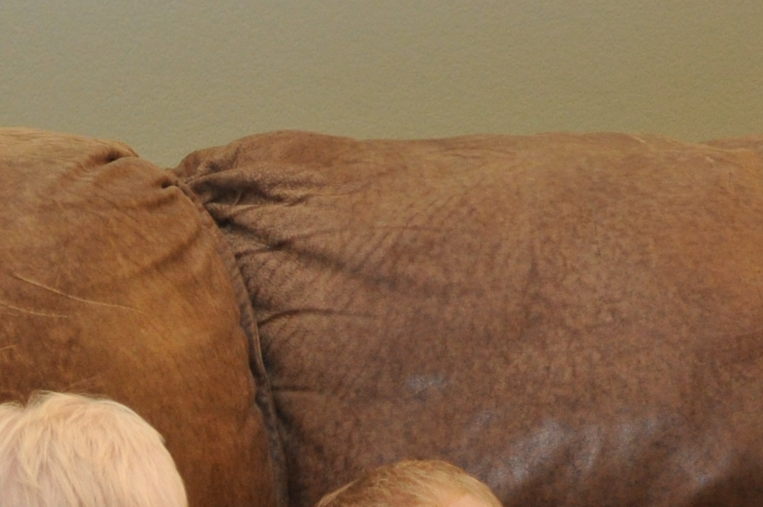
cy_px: 773
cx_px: -245
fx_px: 3471
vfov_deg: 8.2
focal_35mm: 164
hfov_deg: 12.2
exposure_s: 1/60
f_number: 4
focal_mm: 28
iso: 800
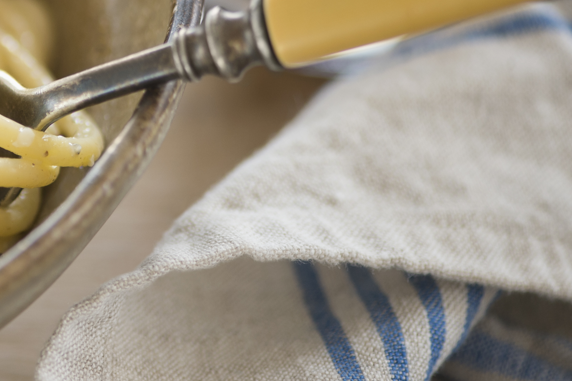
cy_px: 27
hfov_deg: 8.7
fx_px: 3749
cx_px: -37
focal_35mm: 236
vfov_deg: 5.8
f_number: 3
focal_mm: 105
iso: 400
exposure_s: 1/100
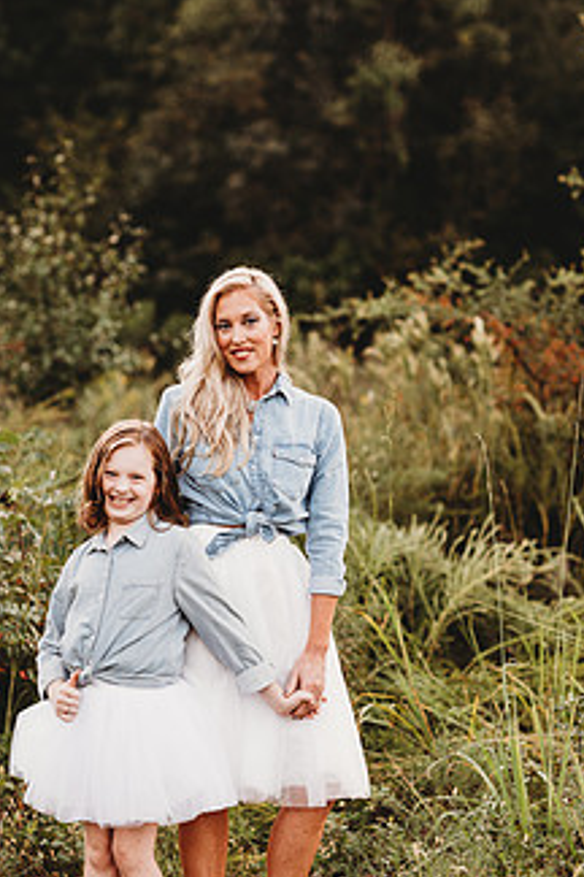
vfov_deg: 17.3
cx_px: 246
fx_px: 2871
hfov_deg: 11.6
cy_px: 474
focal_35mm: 118
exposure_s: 1/200
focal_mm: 85
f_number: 2.2
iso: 125
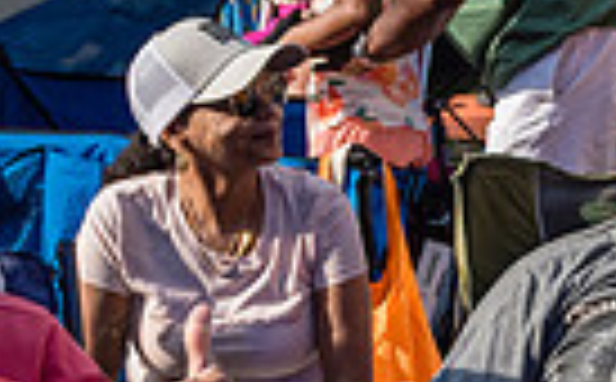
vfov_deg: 10.6
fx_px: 2027
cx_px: 742
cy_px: 436
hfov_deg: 16.5
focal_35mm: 121
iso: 500
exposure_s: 1/4000
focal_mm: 24
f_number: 5
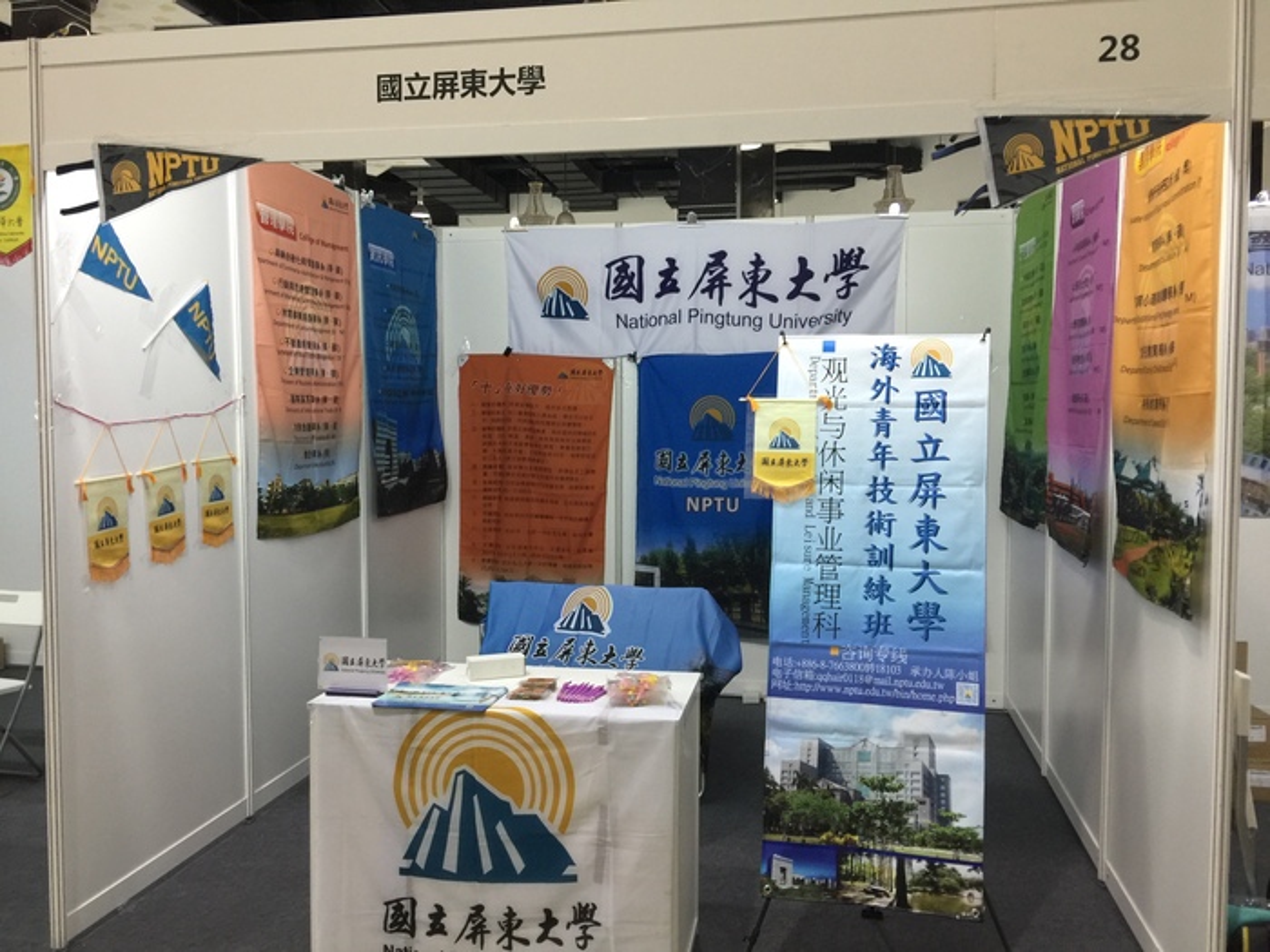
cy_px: 476
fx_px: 1064
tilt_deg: -3.8
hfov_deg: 61.7
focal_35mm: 29
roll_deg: -1.8
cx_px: 635
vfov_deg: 48.2
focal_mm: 4.15
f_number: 2.2
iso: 80
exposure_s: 1/17
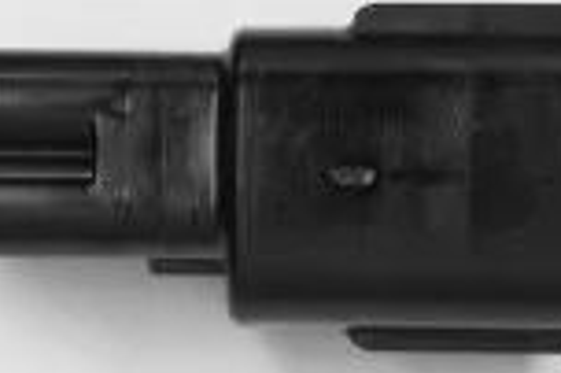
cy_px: 138
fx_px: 3534
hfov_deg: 9.1
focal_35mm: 227
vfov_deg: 6.0
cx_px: 340
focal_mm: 50
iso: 400
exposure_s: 1/25
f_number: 9
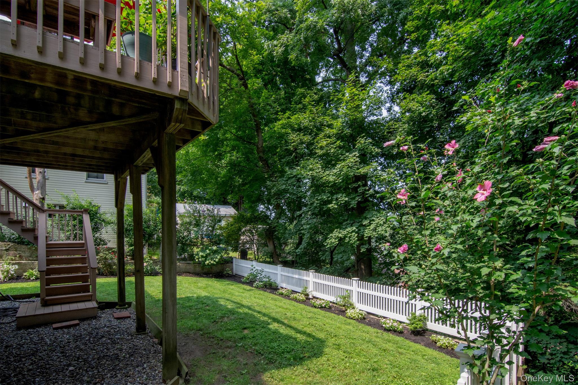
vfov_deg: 72.0
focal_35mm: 16
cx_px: 289
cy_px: 192
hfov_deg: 95.0
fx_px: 265
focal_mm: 11
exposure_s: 1/160
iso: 500
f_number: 11
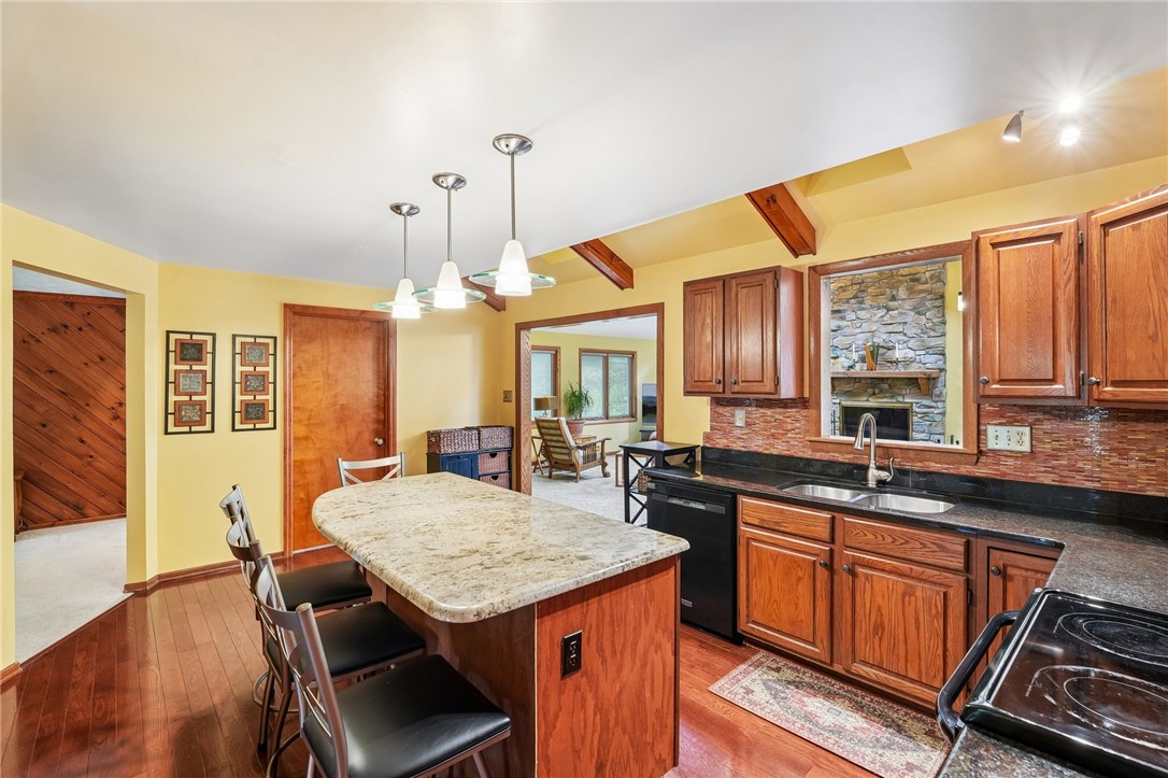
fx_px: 519
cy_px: 389
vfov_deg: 73.7
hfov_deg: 96.8
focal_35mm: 16
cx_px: 584
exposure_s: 1/4
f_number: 8
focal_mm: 16
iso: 400
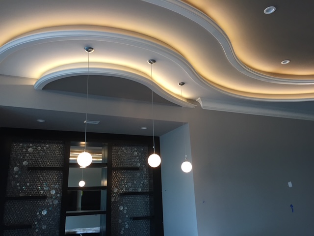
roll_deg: +0.5
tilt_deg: +14.3
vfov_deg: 48.2
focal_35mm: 29
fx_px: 263
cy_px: 118
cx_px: 157
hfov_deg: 61.7
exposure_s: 1/30
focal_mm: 4.15
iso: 40
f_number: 2.2
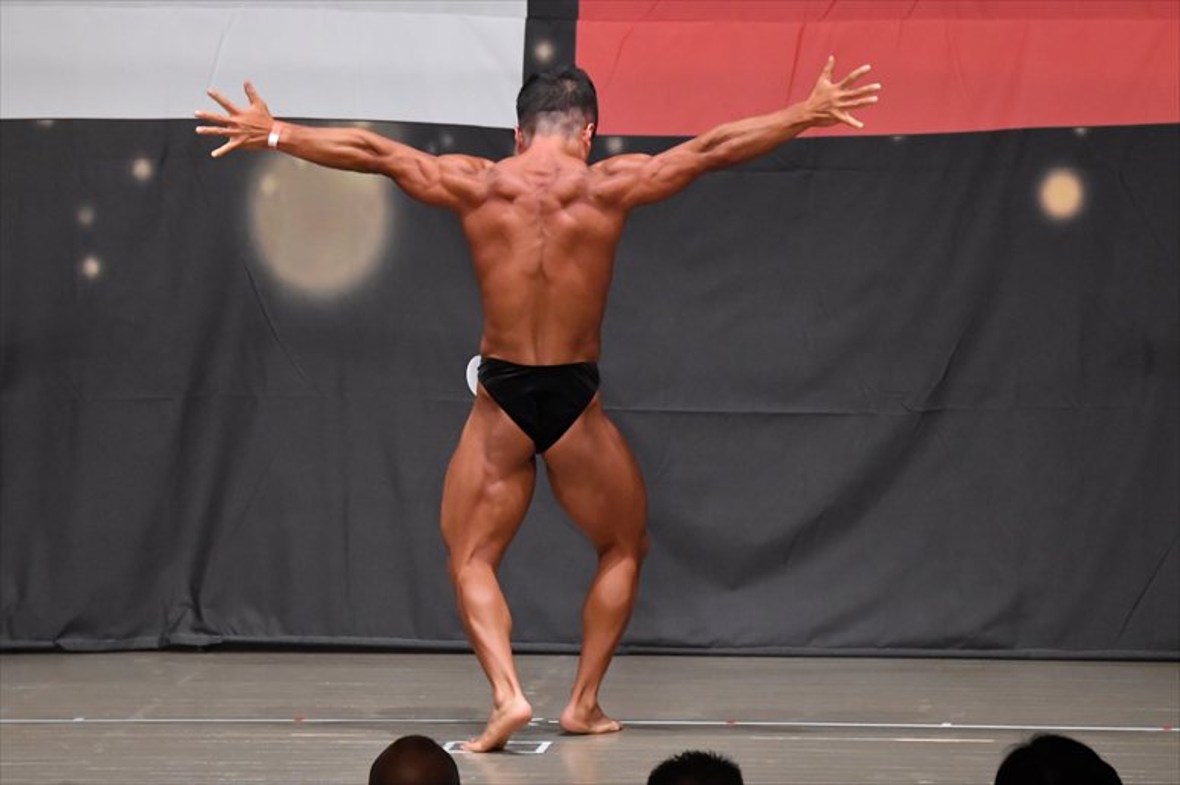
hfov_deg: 8.6
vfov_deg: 5.7
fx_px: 7863
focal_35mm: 240
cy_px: 392
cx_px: 590
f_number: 5.6
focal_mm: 160
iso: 6400
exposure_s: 1/400
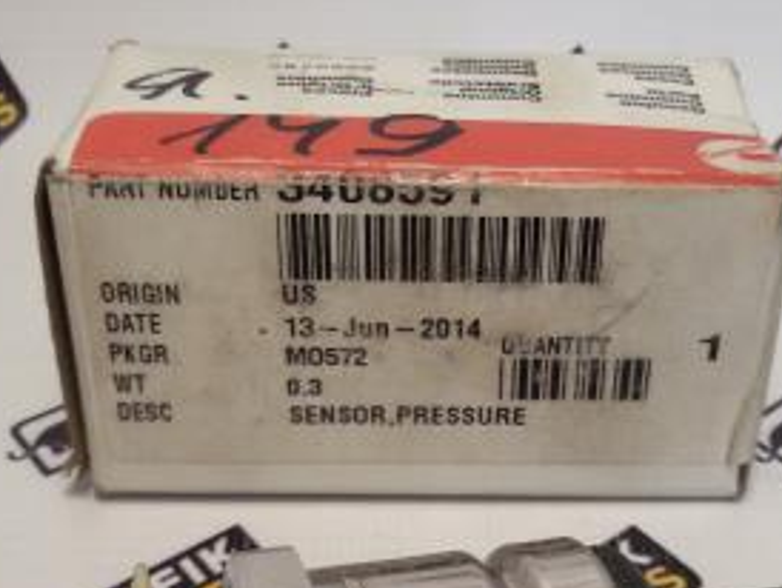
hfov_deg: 31.6
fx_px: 1379
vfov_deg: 23.2
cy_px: 567
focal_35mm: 61
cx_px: 454
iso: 50
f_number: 2.4
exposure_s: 1/50
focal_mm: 2.93
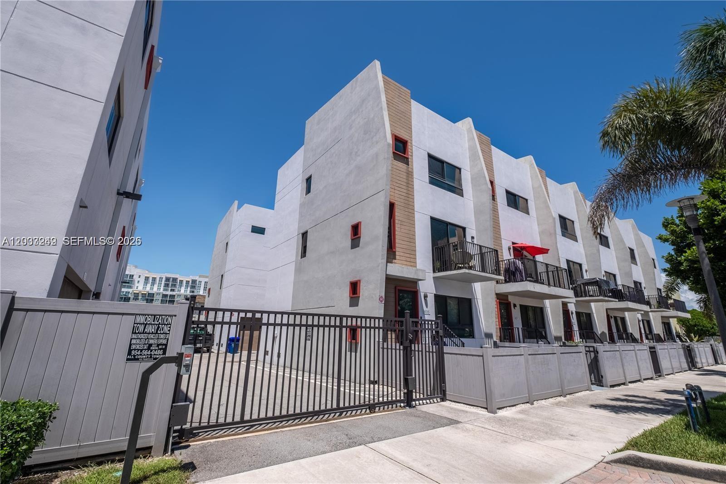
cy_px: 242
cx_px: 363
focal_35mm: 15
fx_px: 302
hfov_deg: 100.4
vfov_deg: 77.3
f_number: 8
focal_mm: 10
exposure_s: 1/16000
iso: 500
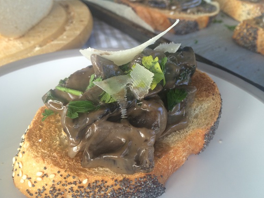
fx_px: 252
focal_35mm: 33
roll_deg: -2.0
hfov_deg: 55.4
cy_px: 102
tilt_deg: -37.4
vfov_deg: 42.9
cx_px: 129
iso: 32
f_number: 2.2
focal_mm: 4.15
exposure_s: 1/124
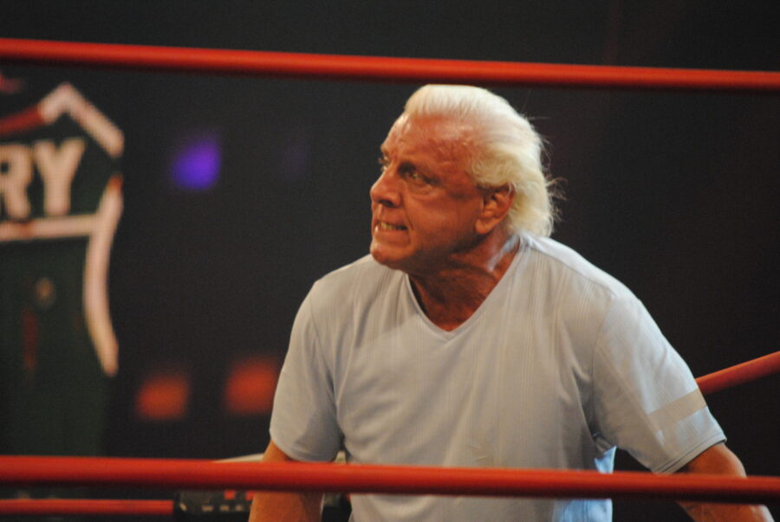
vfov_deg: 4.6
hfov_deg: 6.9
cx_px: 390
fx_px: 6510
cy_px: 261
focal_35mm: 300
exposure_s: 1/160
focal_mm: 200
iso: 1600
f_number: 5.6
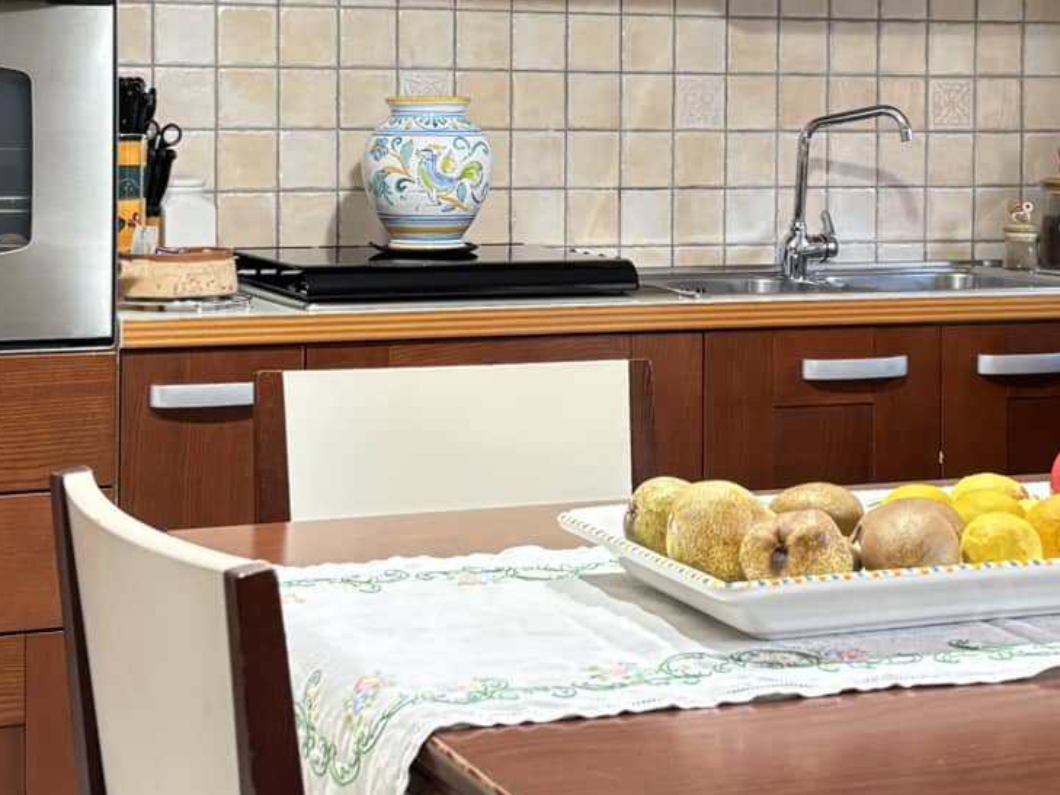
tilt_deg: -0.6
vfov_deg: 19.9
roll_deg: +0.0
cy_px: 140
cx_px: 551
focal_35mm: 73
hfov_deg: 26.7
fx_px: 2236
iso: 160
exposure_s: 1/50
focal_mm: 5.96
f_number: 1.6
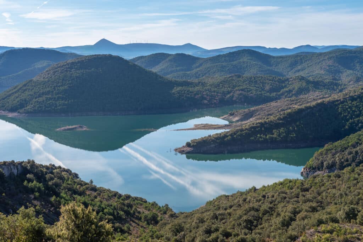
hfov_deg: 39.6
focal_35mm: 50
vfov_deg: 27.0
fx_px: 504
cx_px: 182
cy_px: 121
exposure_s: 1/100
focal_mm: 50
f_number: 13
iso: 100
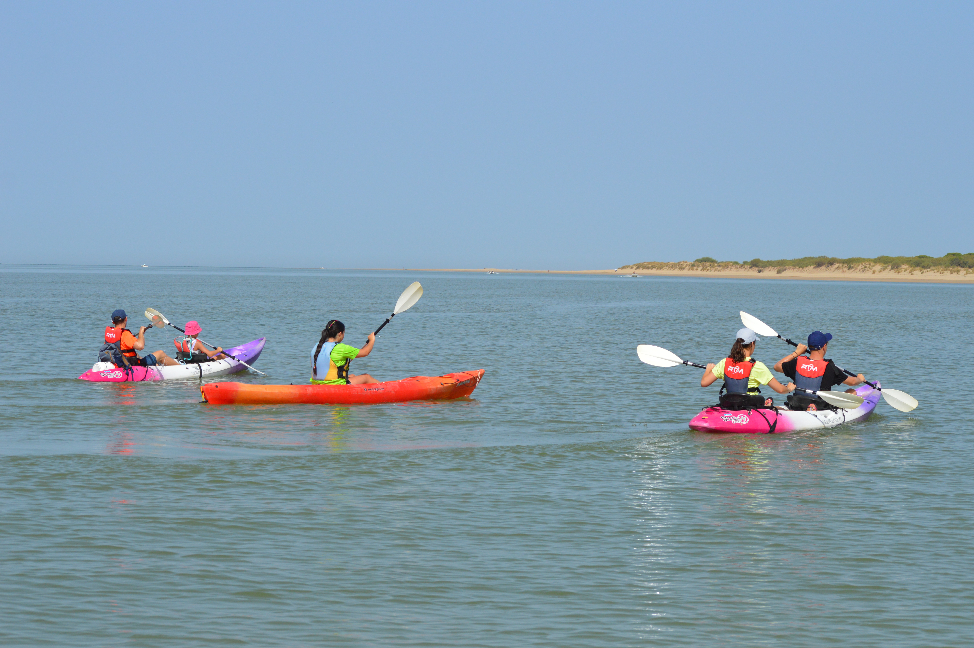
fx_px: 2230
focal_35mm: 82
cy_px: 324
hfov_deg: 24.6
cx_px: 487
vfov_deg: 16.5
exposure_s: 1/2000
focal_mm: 55
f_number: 7.1
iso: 400
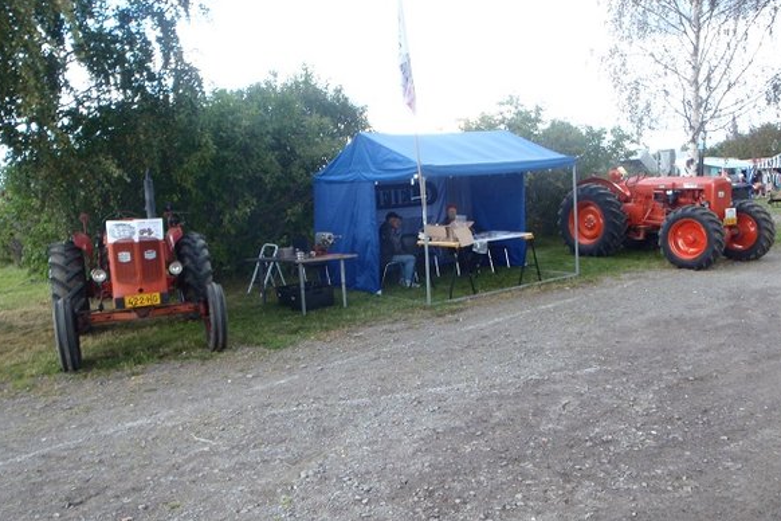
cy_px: 289
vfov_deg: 43.5
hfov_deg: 61.9
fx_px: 651
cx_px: 386
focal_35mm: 30
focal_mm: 5
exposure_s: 1/40
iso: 64
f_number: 3.5
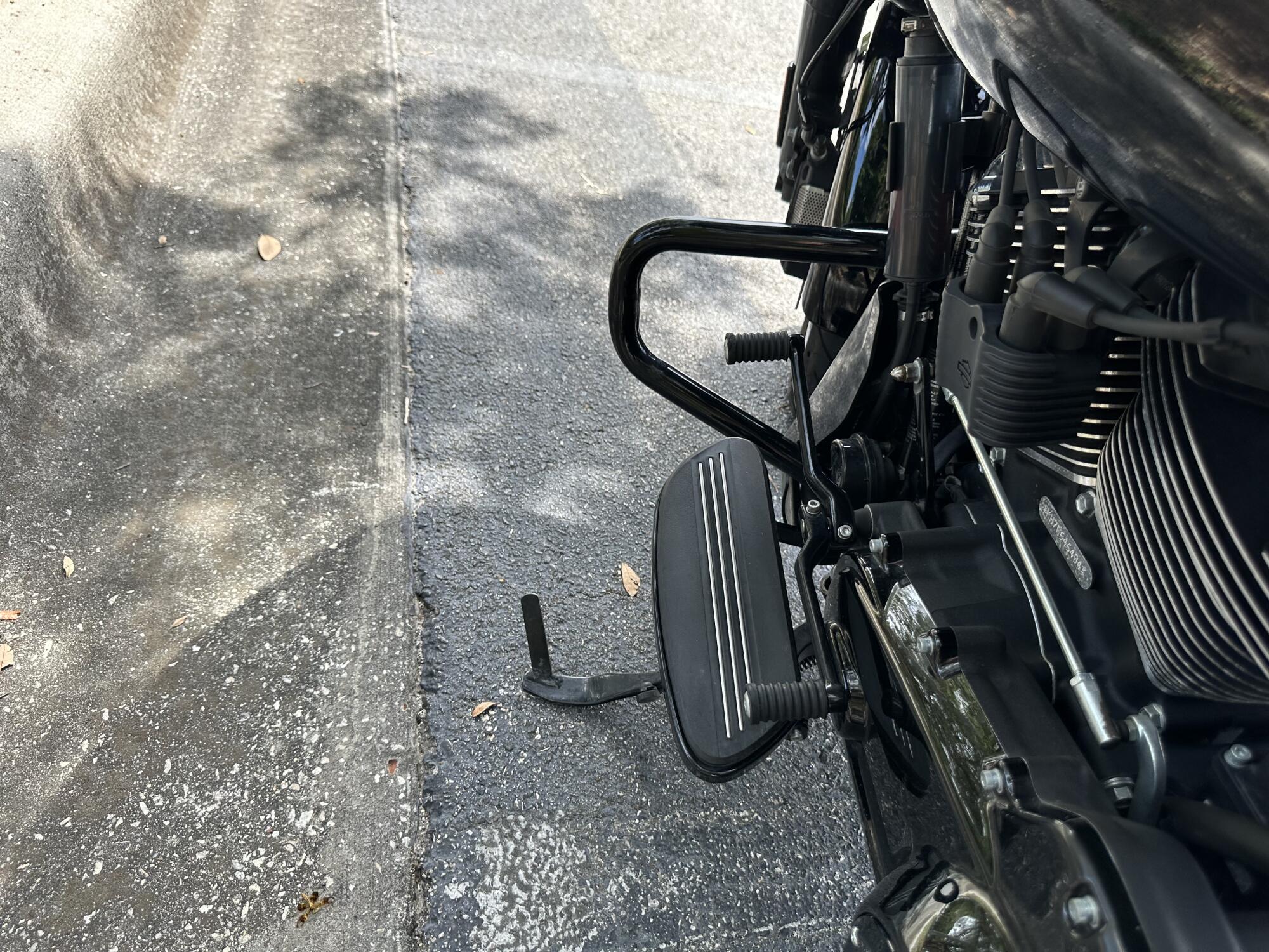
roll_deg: -17.8
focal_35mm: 24
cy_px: 476
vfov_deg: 56.8
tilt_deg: -38.9
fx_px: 880
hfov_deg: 71.6
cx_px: 634
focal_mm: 6.86
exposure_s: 1/663
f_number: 1.78
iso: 80
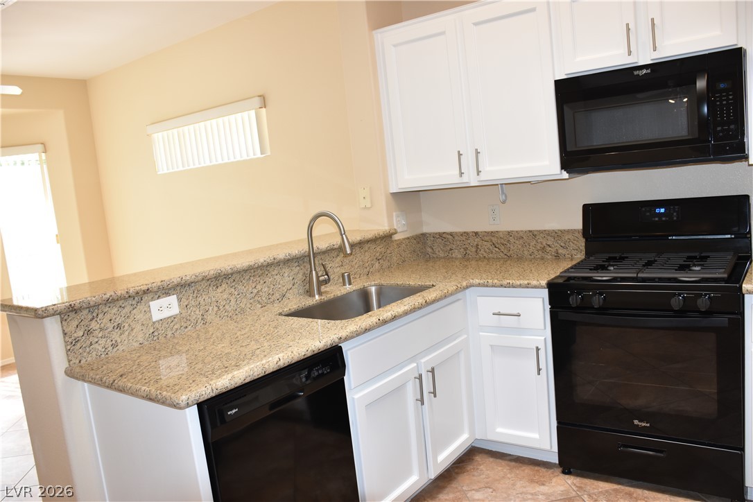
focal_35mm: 27
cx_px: 376
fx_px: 565
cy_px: 251
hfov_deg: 67.4
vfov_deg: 47.9
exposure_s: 1/125
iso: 800
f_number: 5.6
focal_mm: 18
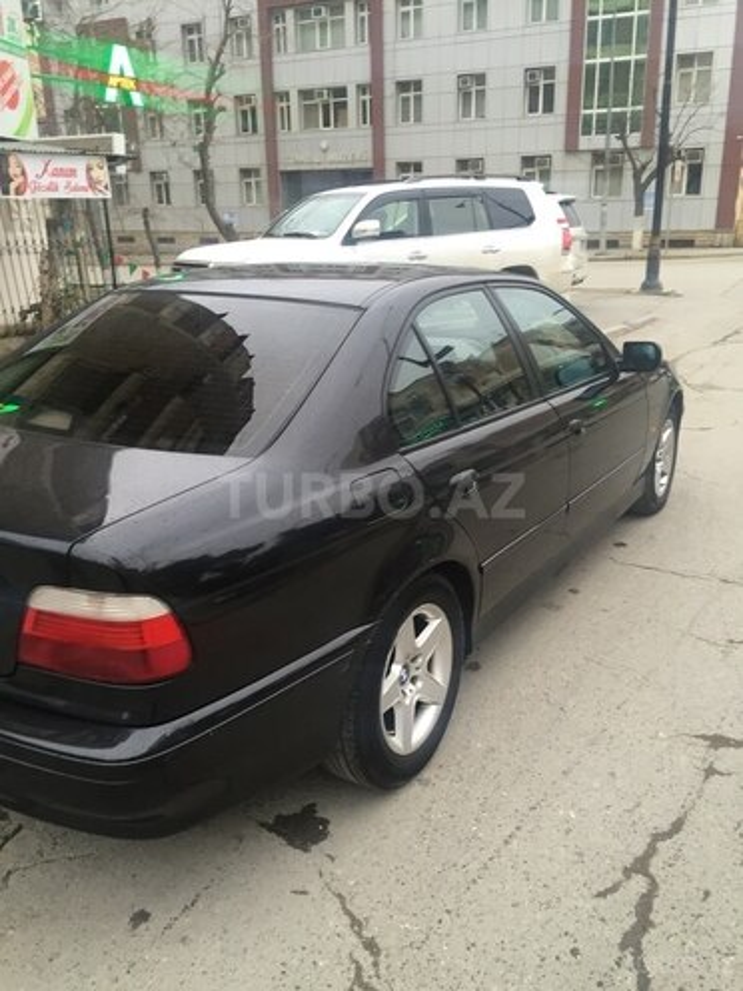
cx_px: 372
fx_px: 830
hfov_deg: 48.2
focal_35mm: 29
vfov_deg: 61.7
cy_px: 496
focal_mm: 4.15
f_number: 2.2
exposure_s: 1/33
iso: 40
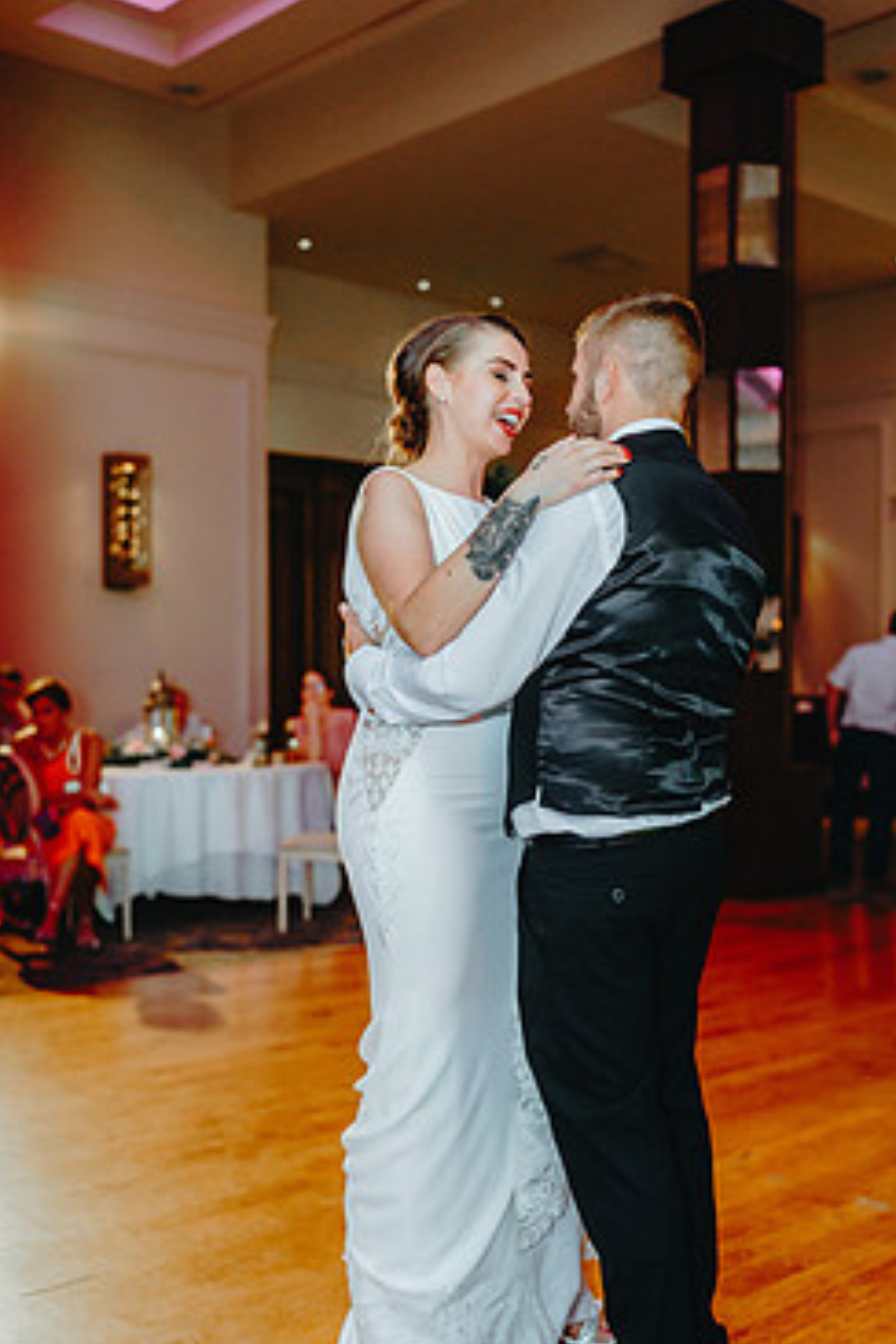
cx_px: 540
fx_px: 1605
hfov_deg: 31.1
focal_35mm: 43
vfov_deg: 45.4
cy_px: 731
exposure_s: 1/250
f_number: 2
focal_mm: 35
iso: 1250
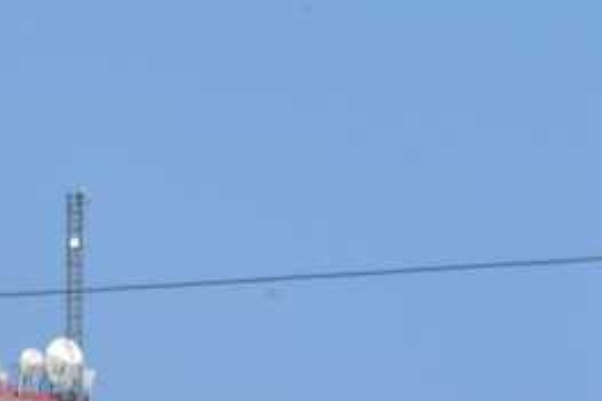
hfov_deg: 1.9
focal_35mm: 1094
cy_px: 519
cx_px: -73
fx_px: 18282
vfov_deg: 1.3
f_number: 20
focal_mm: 240
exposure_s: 1/80
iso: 100
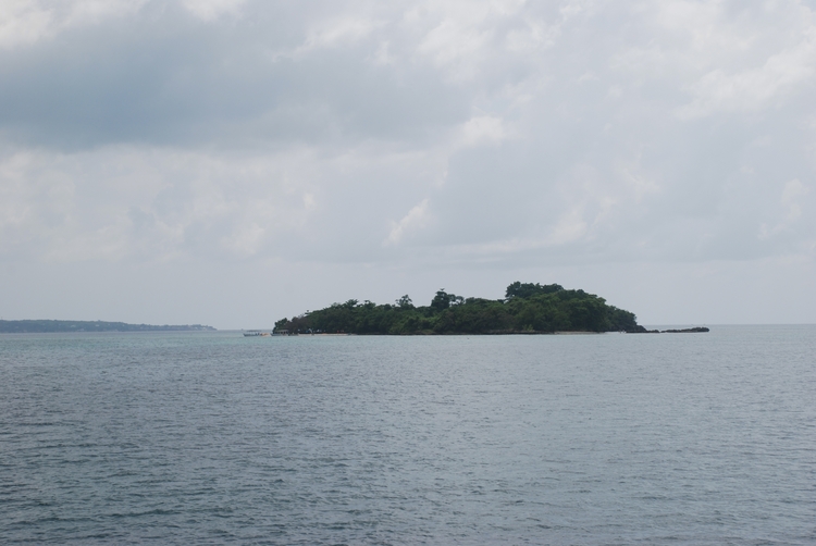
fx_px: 1634
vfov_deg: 19.0
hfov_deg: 28.0
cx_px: 408
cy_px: 273
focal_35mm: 72
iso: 100
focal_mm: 48
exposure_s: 1/350
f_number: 9.5
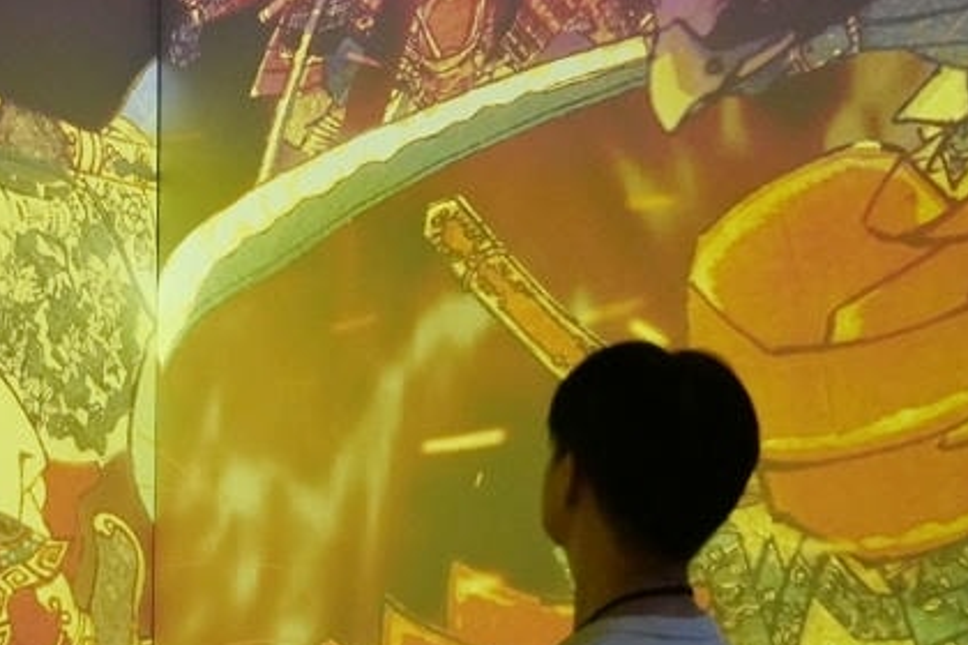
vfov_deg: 17.0
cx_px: -113
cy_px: 440
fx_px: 2151
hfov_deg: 23.7
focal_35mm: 80
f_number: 2.8
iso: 4000
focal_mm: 28
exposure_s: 1/160
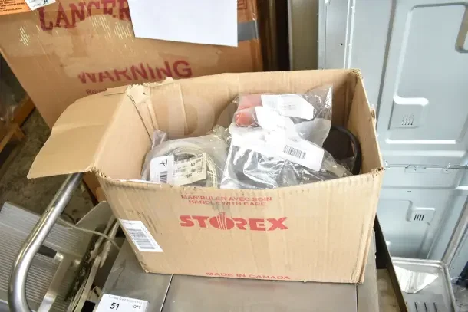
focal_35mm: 30
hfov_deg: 61.9
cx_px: 234
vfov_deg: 43.6
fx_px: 390
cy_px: 156
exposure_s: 1/80
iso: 200
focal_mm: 20
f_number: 4
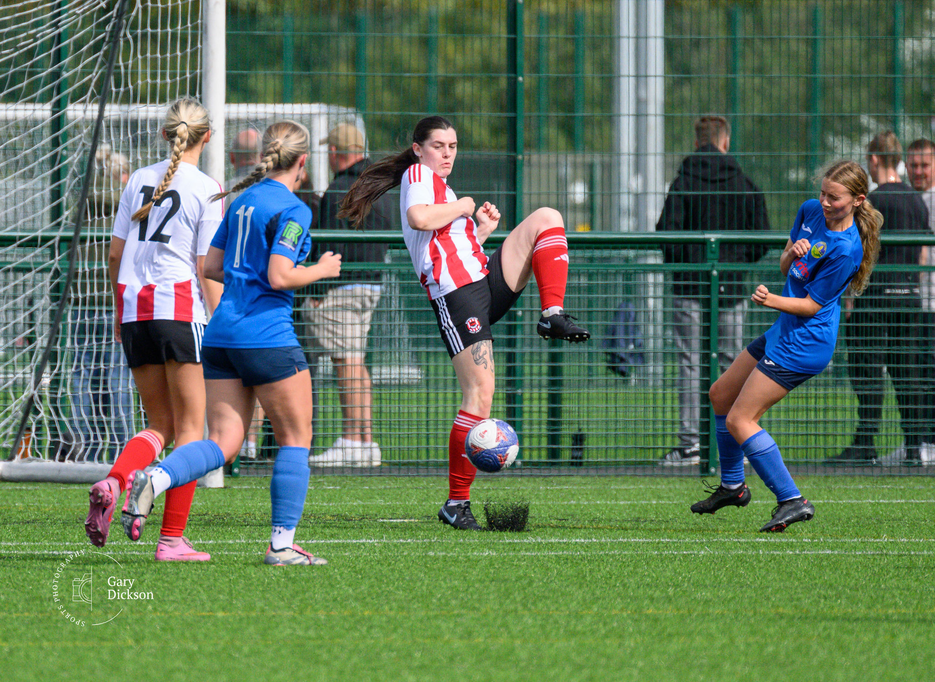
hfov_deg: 2.5
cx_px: 347
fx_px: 21398
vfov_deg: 1.8
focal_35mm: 800
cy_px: 275
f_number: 5.6
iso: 1000
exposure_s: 1/4000
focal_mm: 400
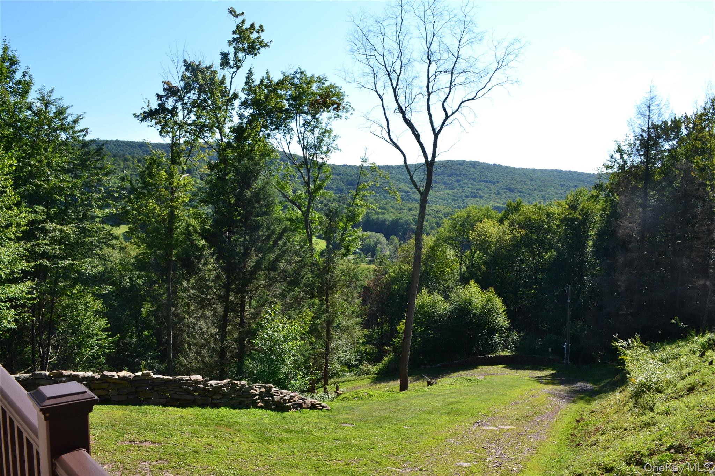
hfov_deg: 67.4
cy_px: 238
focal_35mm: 27
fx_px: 536
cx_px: 358
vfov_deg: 47.9
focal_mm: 18
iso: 400
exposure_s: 1/200
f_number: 10
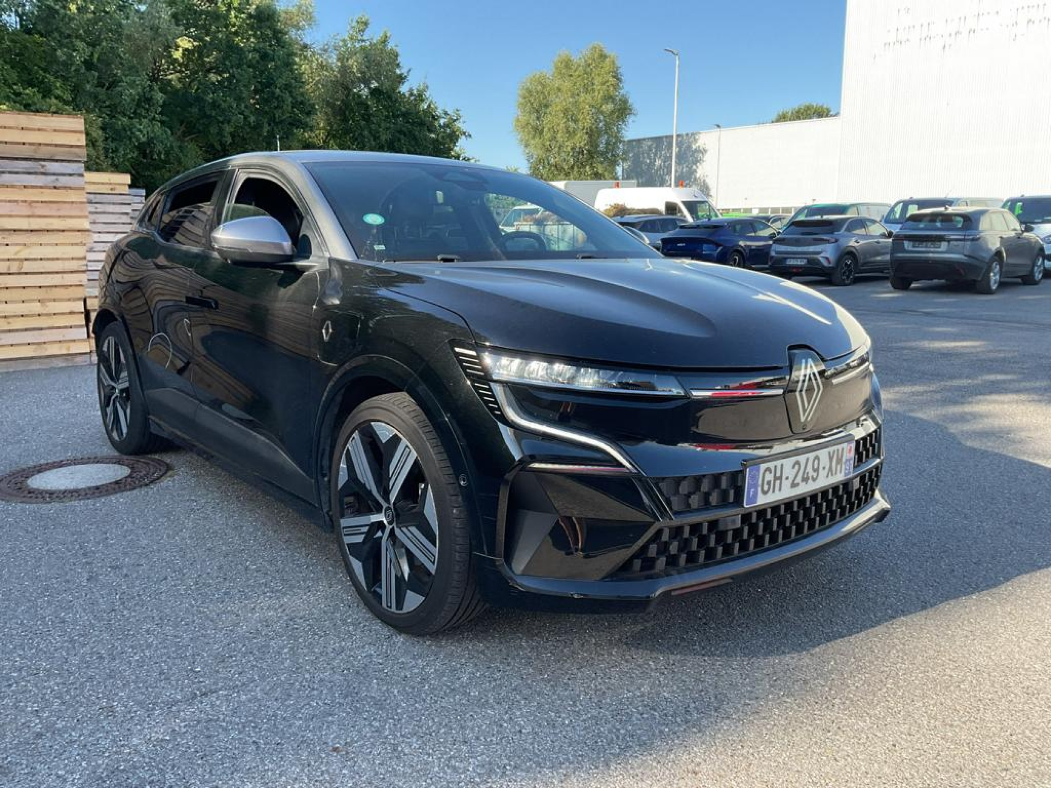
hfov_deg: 61.7
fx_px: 880
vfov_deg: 48.2
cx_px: 526
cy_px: 394
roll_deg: -1.0
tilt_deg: -10.3
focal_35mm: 29
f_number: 1.8
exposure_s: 1/333
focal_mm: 3
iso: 16
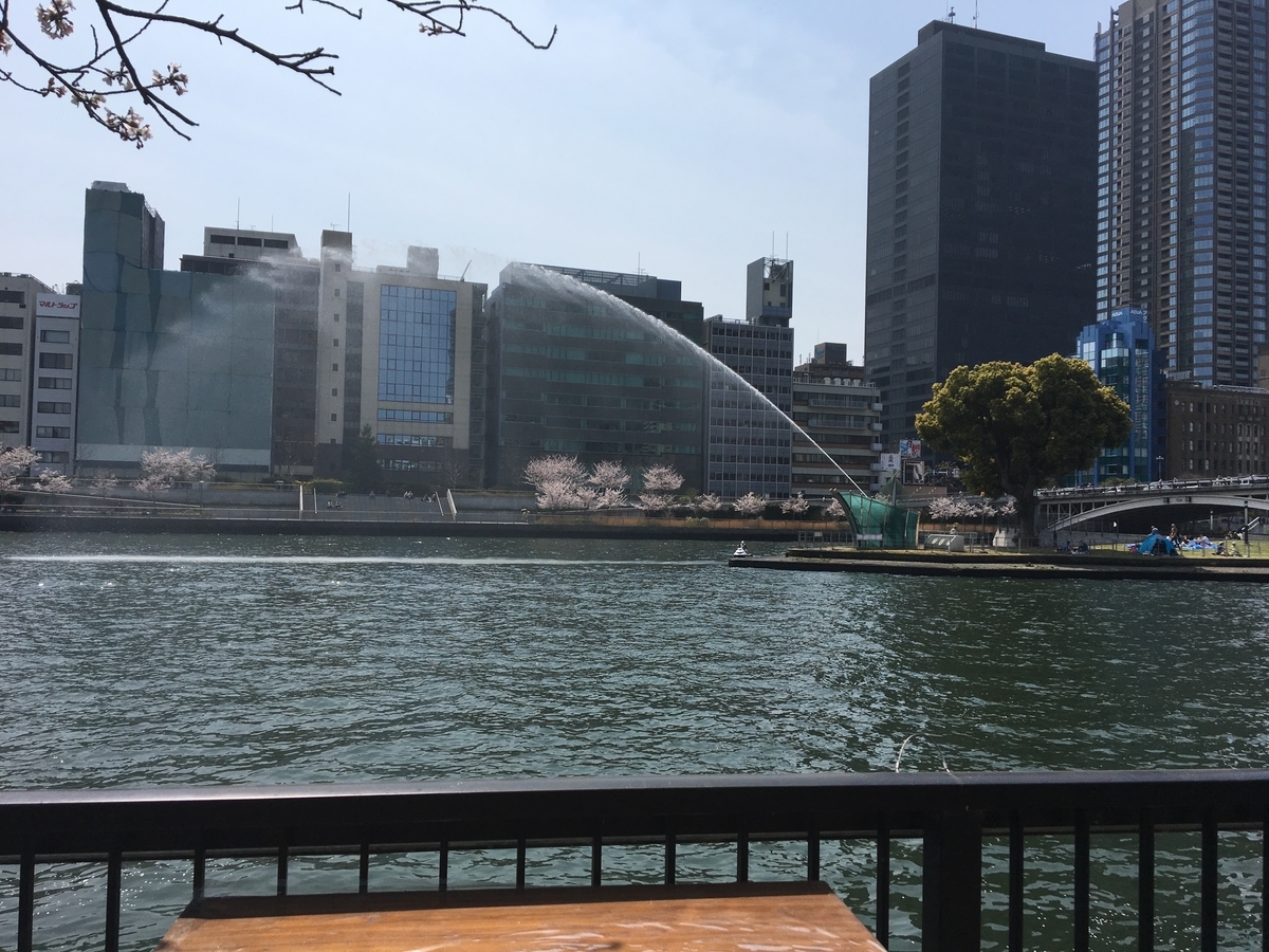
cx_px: 634
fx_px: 1063
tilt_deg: +1.4
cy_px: 476
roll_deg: -1.3
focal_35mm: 29
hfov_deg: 61.7
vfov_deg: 48.2
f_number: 2.2
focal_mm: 4.15
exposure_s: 1/3497
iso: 25
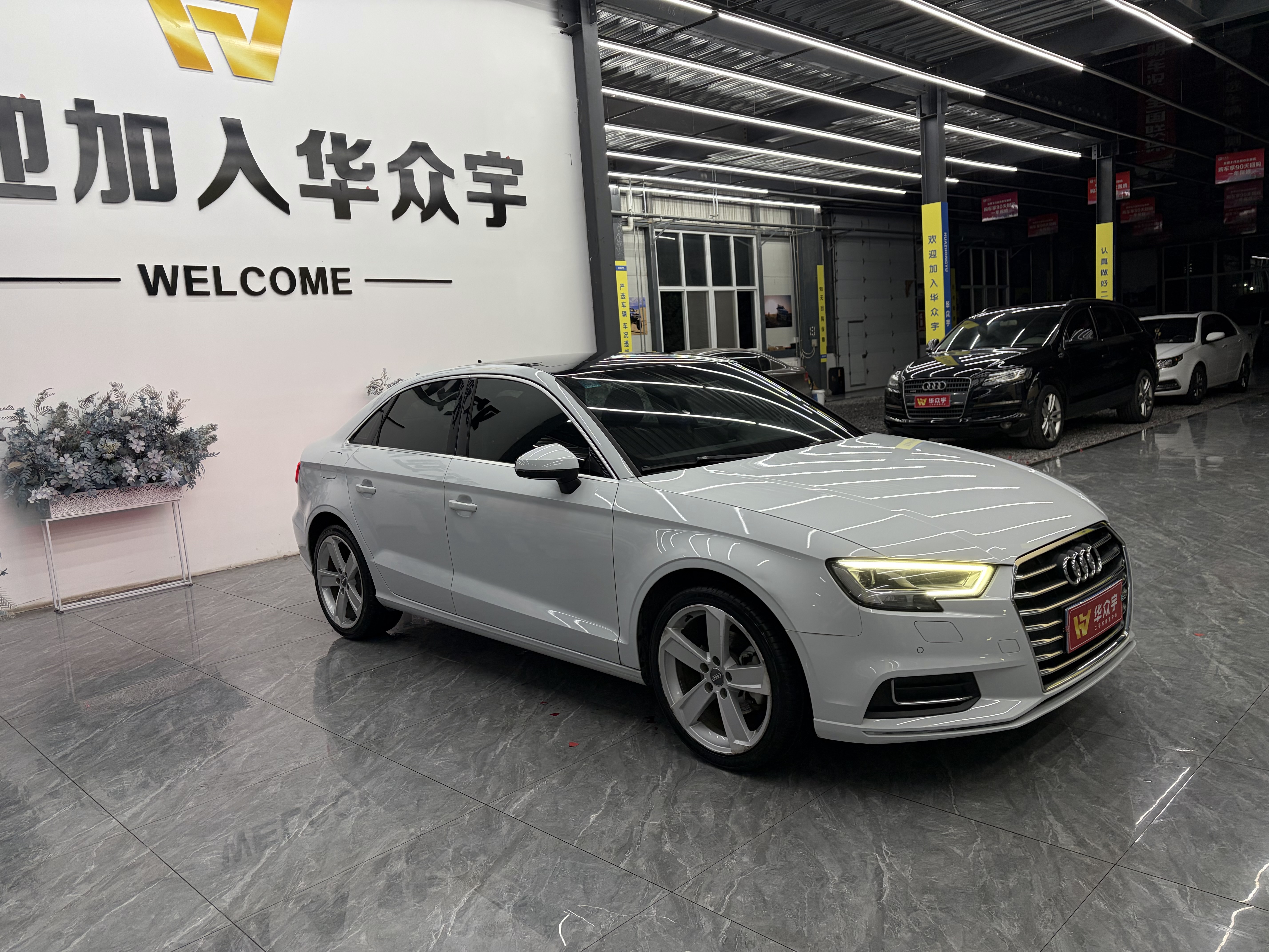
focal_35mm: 26
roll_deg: +4.4
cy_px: 476
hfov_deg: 67.3
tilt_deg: -7.1
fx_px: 953
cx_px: 634
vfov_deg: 53.1
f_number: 1.6
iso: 125
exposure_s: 1/95
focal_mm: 5.96
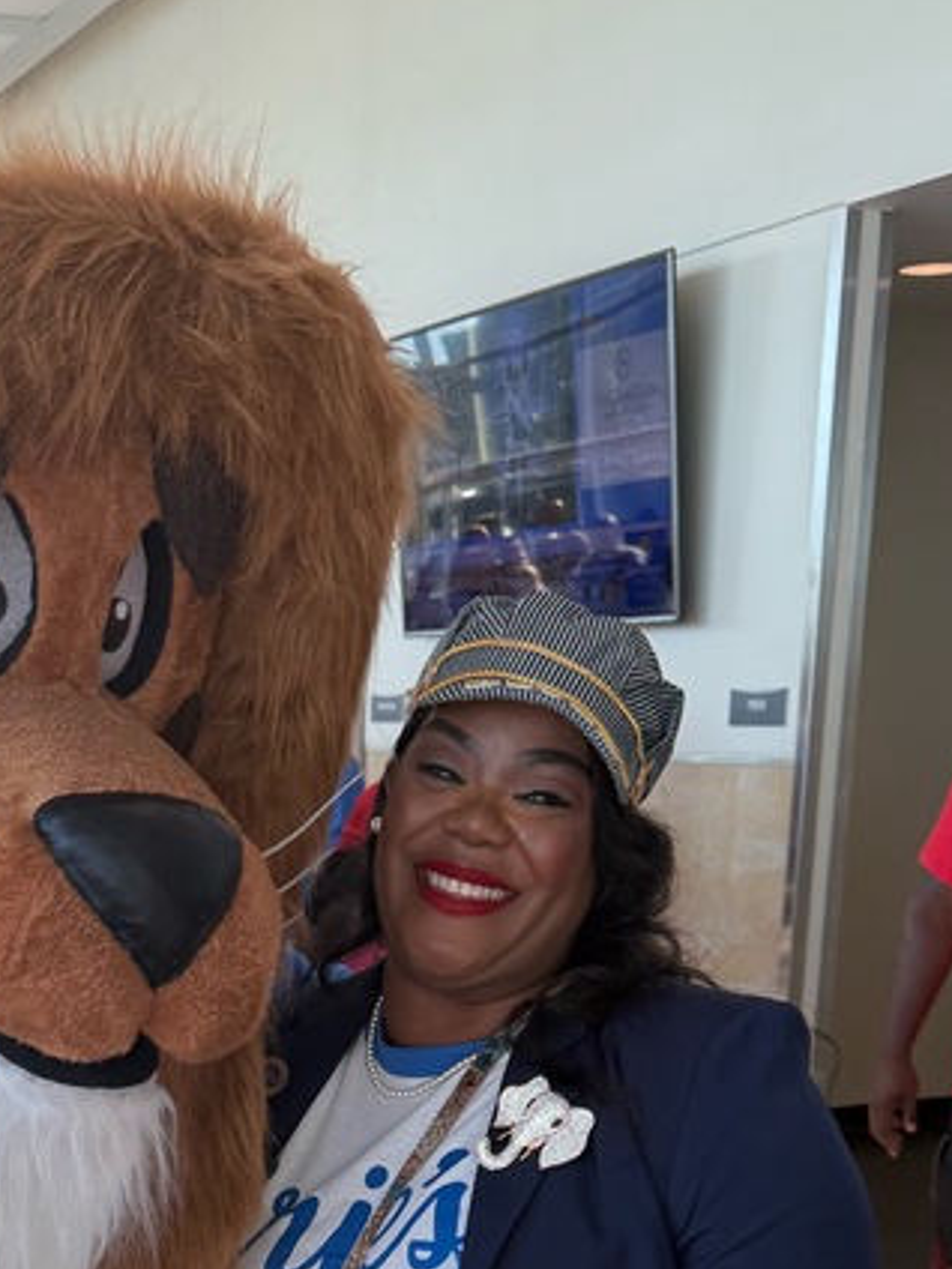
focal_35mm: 58
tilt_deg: -16.9
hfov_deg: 24.5
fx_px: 2127
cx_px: 102
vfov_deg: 30.1
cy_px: 1371
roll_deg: -0.2
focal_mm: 6.76
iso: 100
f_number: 1.78
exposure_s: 1/313
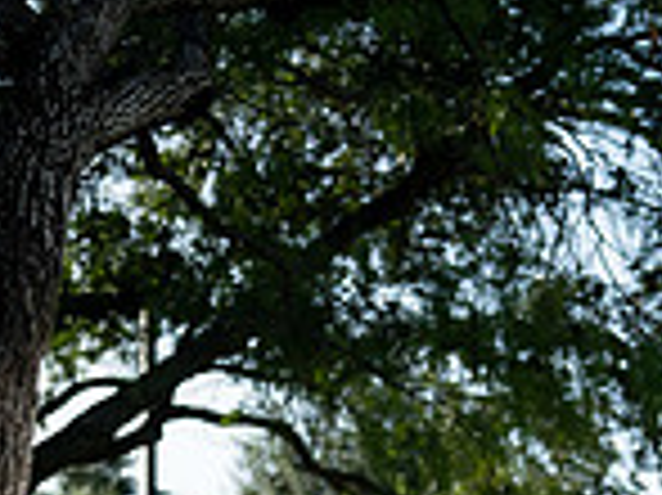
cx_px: 446
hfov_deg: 16.3
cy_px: 855
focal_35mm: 121
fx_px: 2312
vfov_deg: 11.5
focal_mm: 41
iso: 200
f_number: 2.2
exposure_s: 1/2500
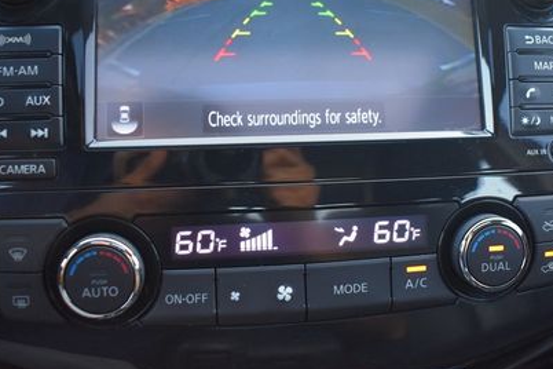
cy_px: 118
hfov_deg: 45.1
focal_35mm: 43
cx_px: 343
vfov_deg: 30.9
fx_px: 660
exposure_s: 1/160
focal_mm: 18
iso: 800
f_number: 3.5
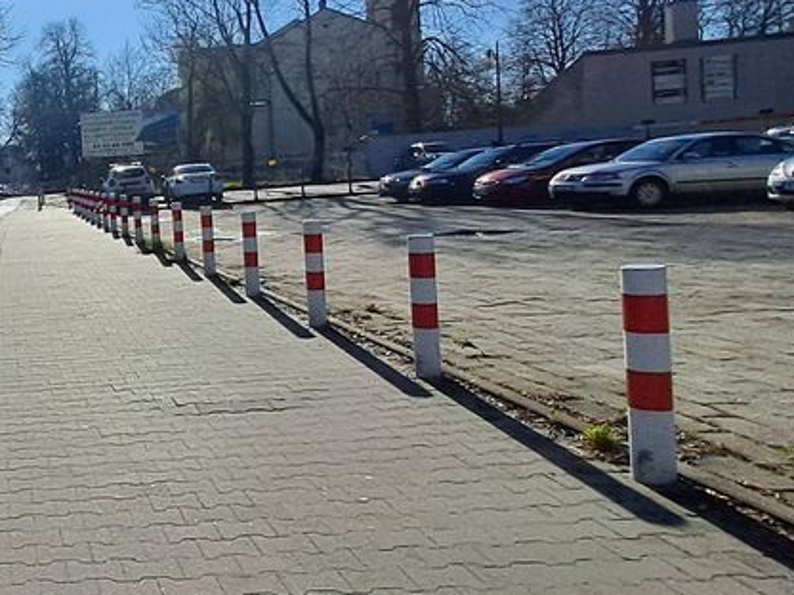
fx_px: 734
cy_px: 196
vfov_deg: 43.5
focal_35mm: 32
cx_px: -80
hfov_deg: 43.7
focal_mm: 1.42
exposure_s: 1/4202
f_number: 2.2
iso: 40
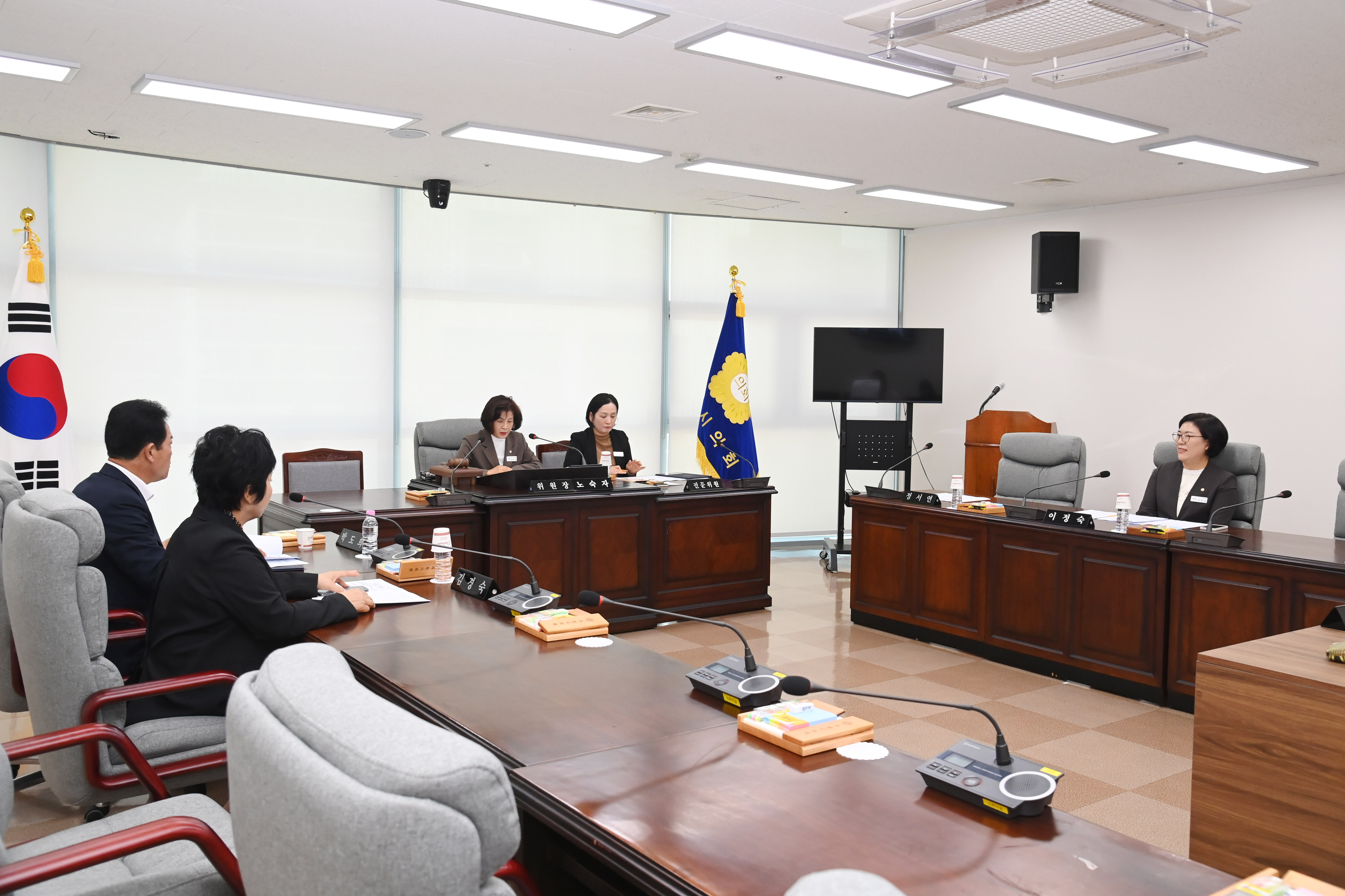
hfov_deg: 61.9
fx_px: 1121
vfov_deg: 43.6
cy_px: 448
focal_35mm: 30
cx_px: 672
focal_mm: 30
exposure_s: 1/250
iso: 2500
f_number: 6.3
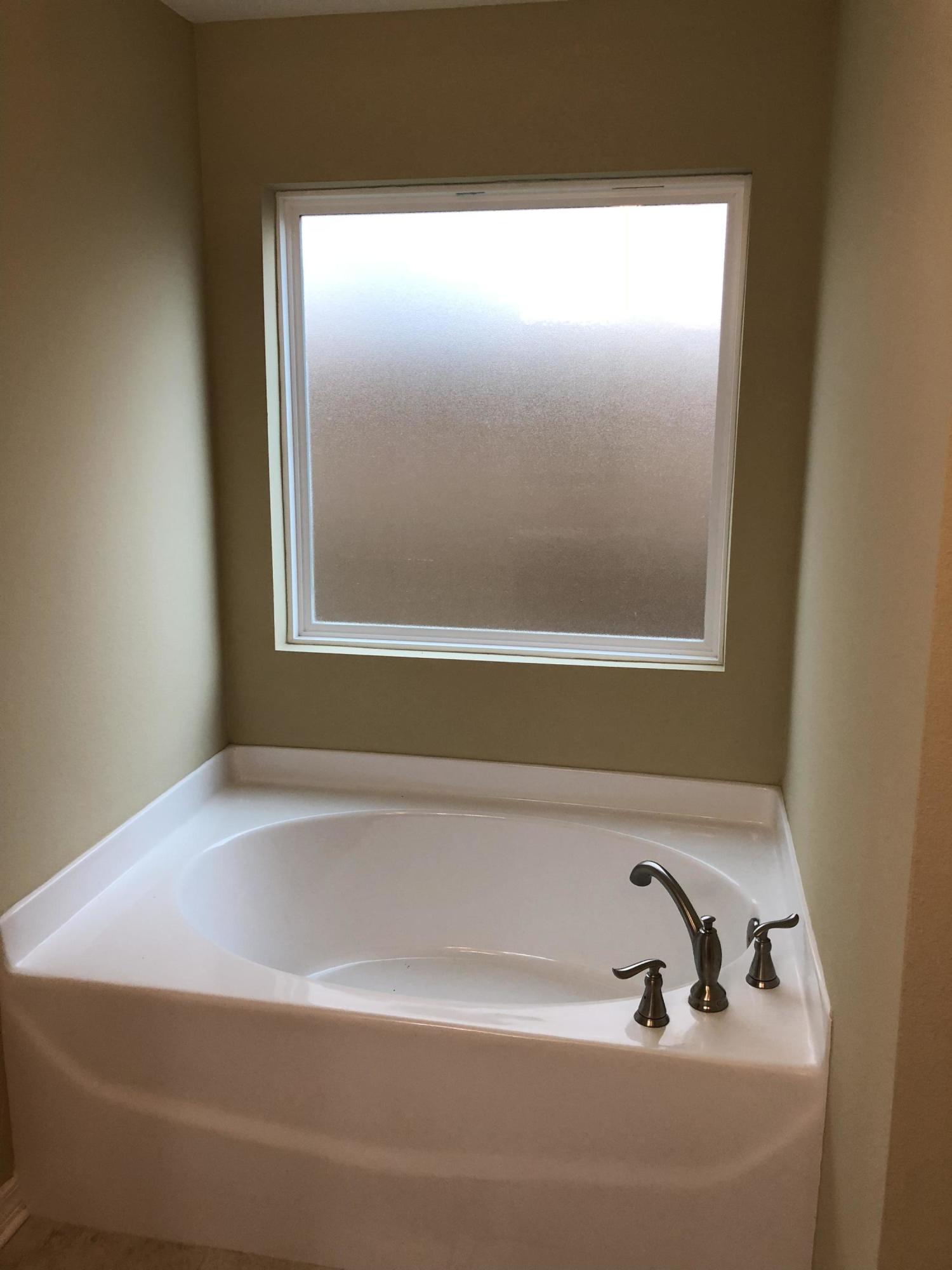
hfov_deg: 49.7
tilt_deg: -10.8
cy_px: 635
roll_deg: -1.0
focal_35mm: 28
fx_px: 1027
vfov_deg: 63.4
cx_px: 476
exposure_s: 1/30
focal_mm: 4
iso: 25
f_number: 1.8
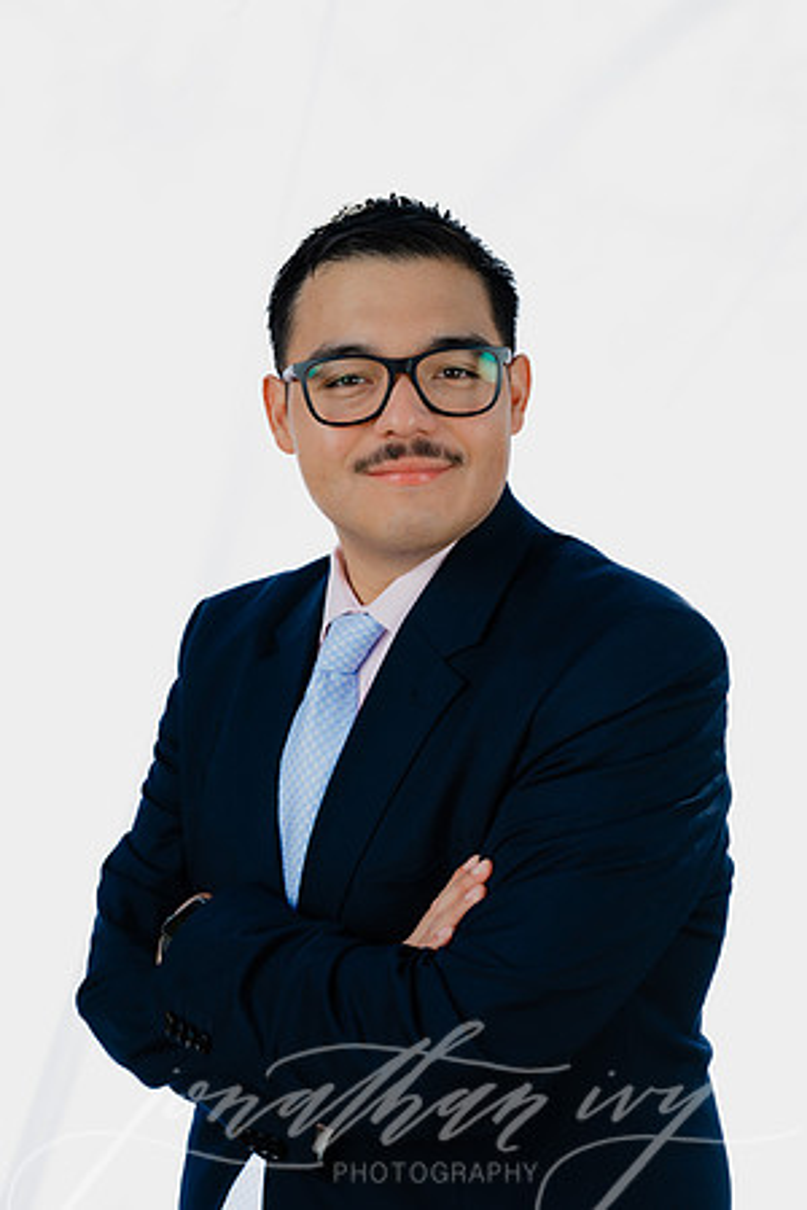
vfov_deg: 39.6
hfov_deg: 27.0
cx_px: 404
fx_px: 1681
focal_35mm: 50
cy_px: 605
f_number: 6.3
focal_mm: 50
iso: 100
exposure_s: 1/200
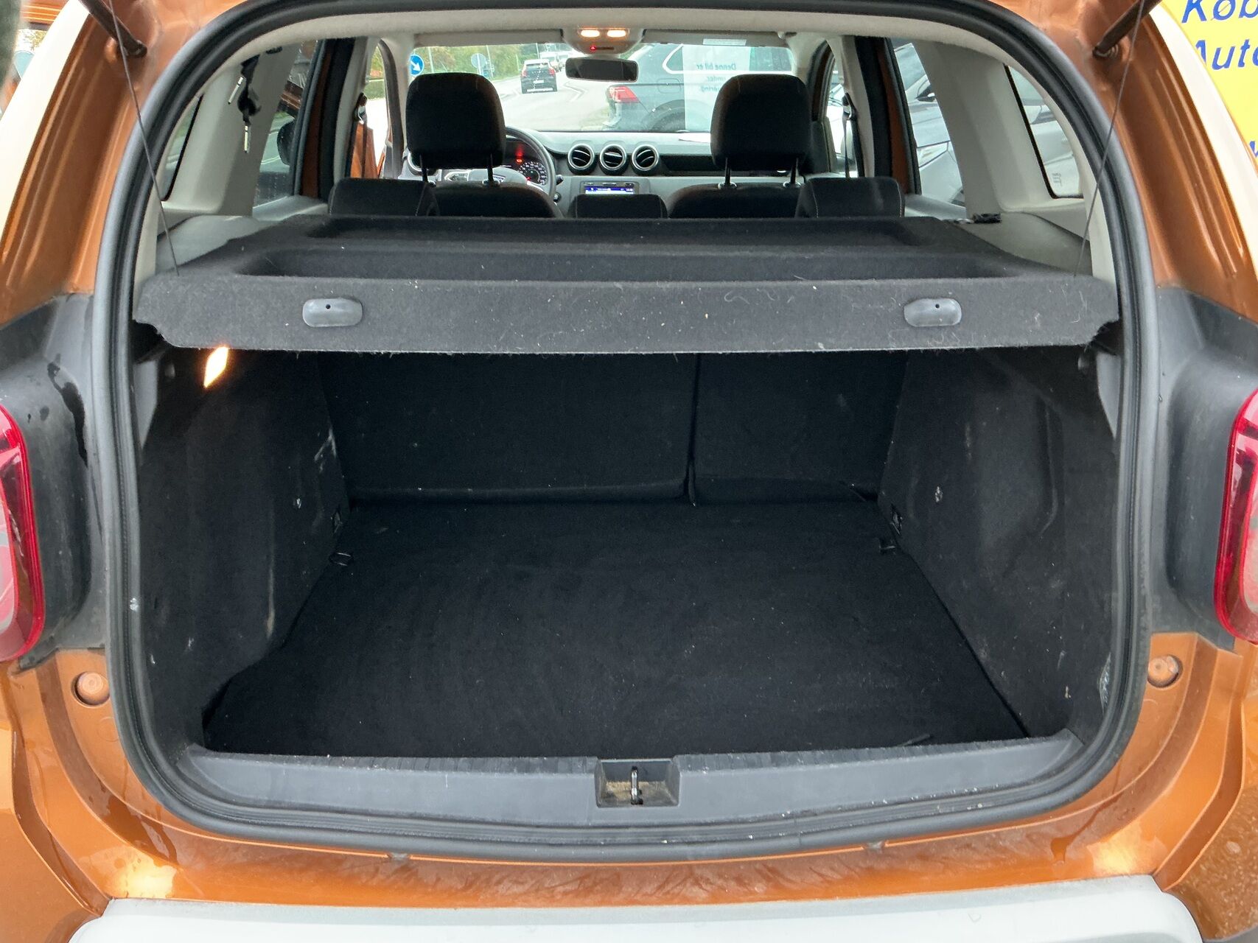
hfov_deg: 61.7
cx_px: 629
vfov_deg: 48.2
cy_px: 472
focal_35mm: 29
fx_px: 1054
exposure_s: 1/40
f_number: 1.8
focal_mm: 3
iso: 250
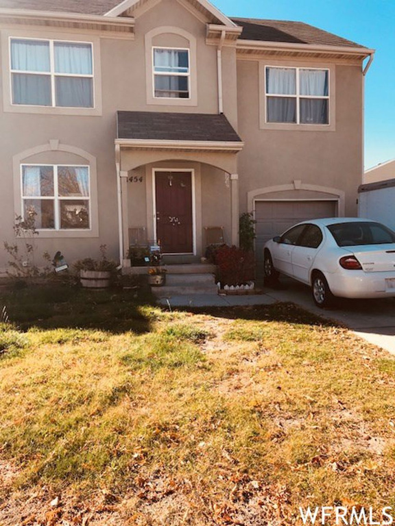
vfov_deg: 63.4
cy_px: 263
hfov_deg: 49.7
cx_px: 198
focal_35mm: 28
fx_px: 426
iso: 20
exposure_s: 1/948
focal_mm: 3.99
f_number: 1.8
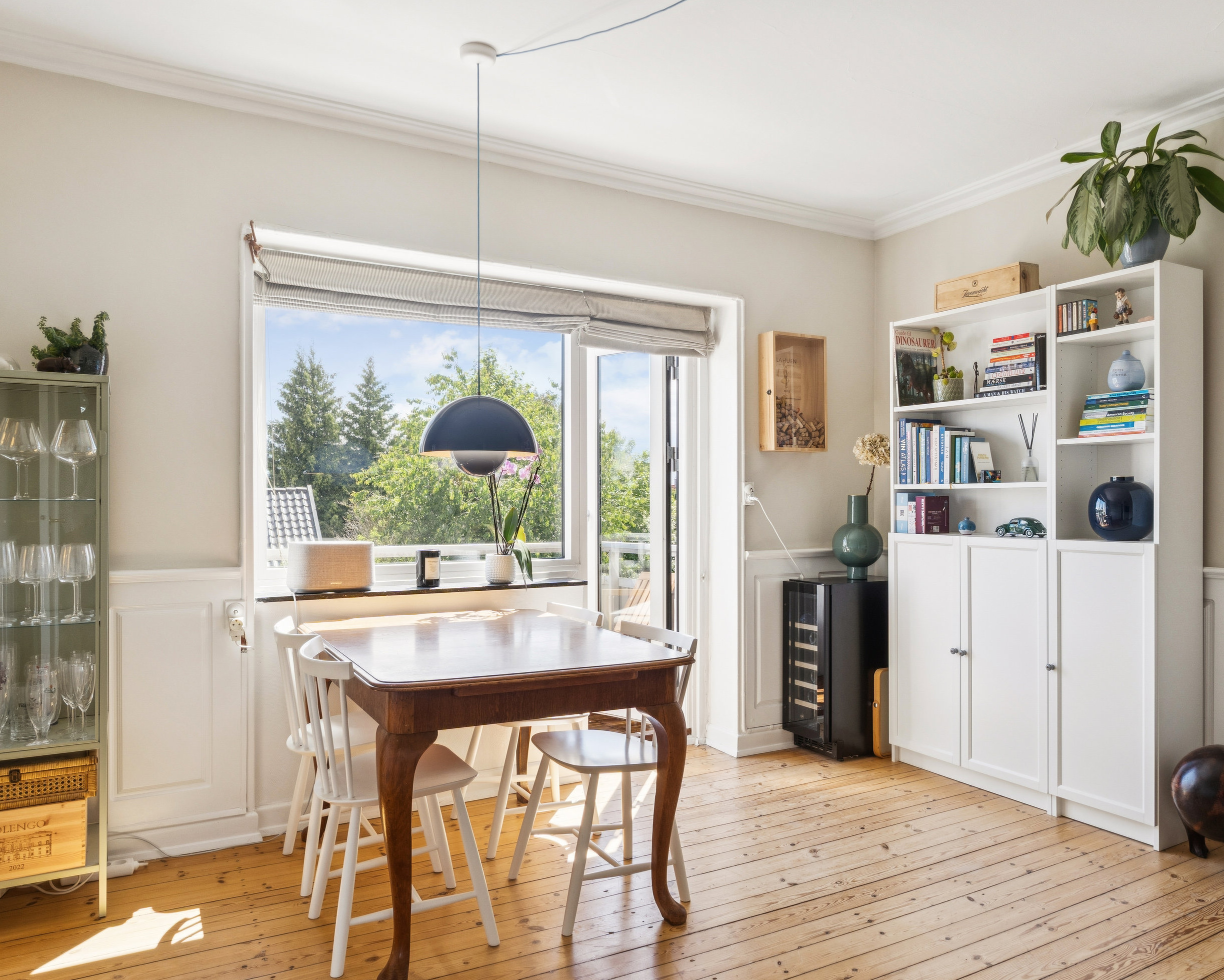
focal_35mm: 24
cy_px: 498
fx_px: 862
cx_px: 626
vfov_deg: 59.2
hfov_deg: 70.7
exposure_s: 1/200
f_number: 7.1
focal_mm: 13.8
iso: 400
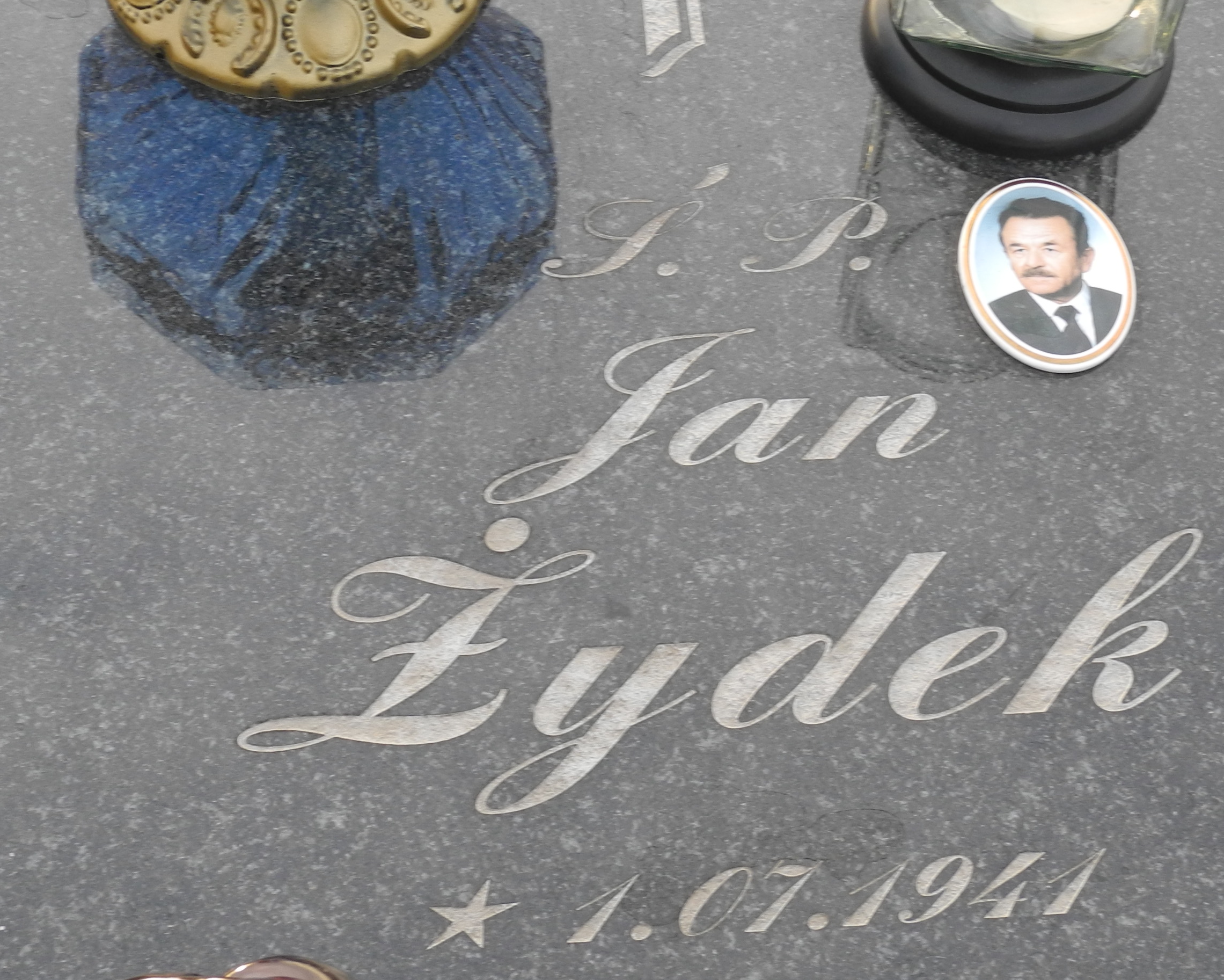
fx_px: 2319
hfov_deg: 29.5
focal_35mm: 64
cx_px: 695
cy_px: 558
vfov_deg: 23.8
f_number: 3.2
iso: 100
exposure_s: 1/100
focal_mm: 8.8
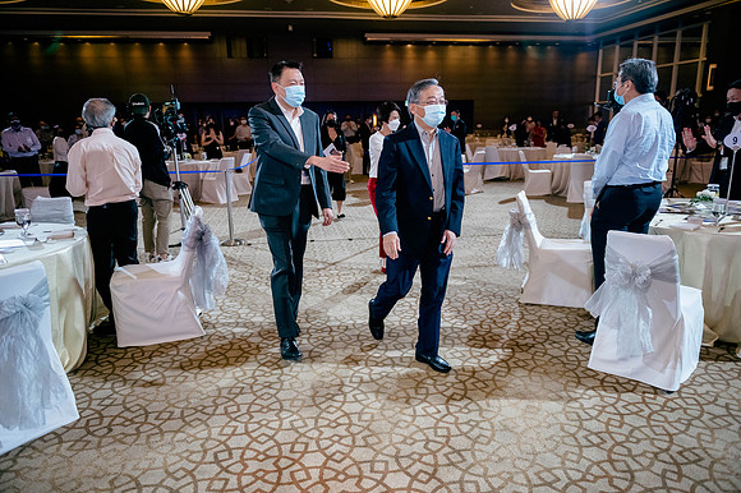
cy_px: 246
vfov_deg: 53.1
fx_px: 494
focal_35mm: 24
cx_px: 370
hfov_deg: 73.8
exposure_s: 1/400
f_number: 2.8
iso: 3200
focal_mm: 24
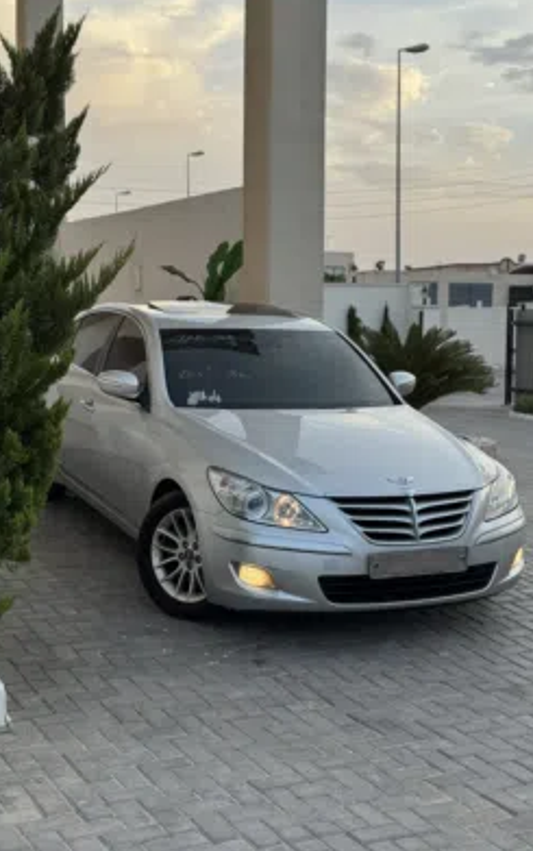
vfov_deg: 38.8
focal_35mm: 52
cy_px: 422
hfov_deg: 24.9
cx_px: 305
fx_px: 1206
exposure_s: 1/593
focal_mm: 6.76
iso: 64
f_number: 1.78
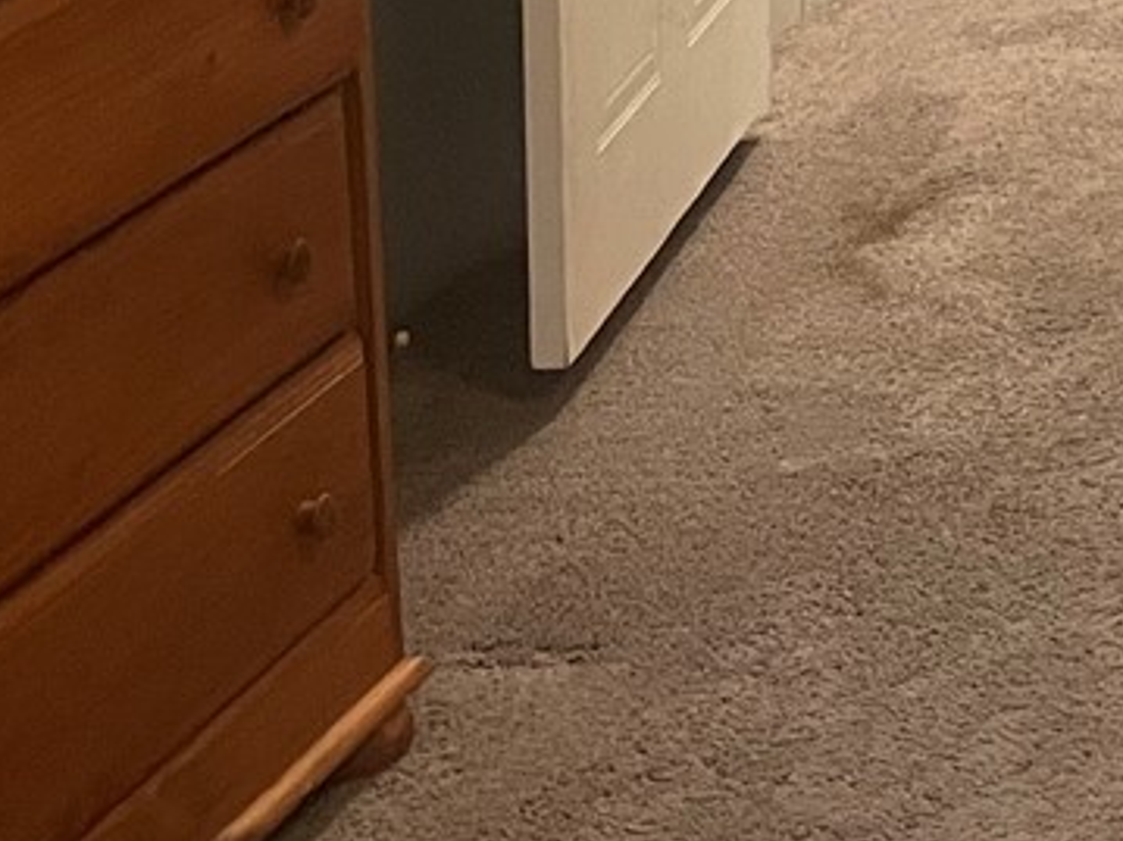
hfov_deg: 15.7
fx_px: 3762
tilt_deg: -2.6
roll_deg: +2.5
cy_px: -1004
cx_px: 1633
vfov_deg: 11.2
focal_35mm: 116
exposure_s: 1/60
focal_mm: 4.2
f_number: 1.6
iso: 320
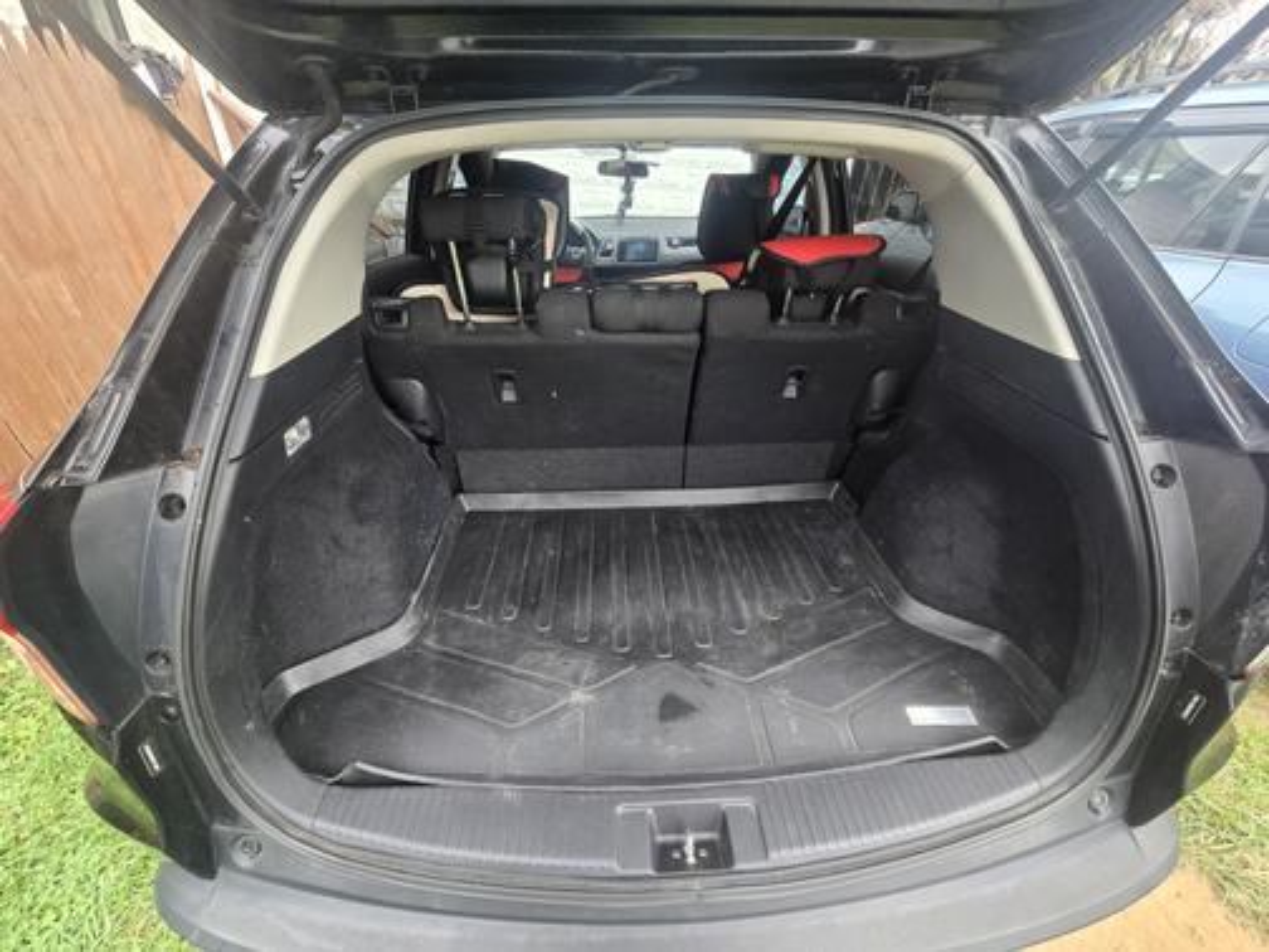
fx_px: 477
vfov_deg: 89.9
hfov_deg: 106.2
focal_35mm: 13
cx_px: 634
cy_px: 476
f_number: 2.2
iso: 200
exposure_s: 1/359
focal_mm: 2.2
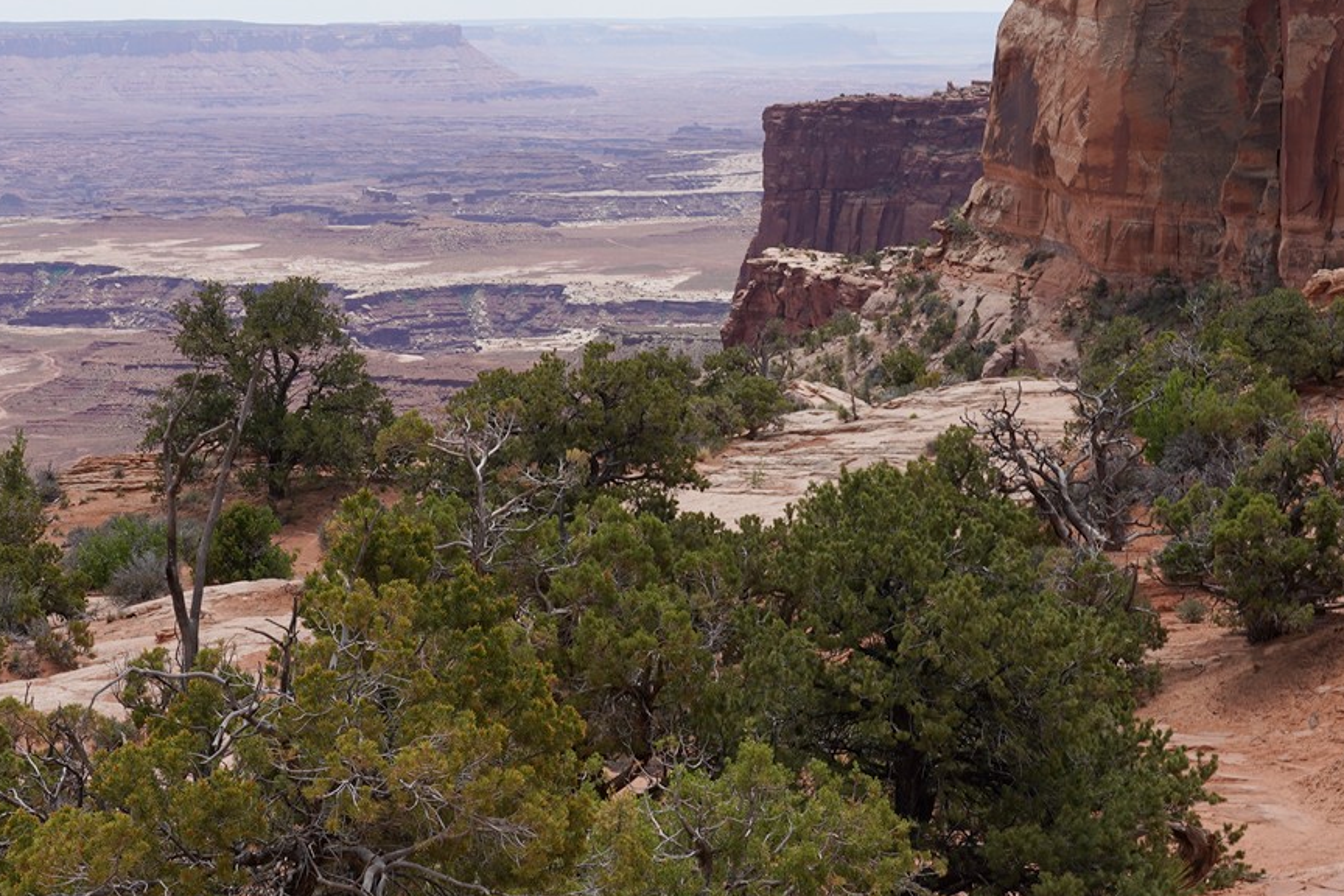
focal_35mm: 81
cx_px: 628
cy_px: 479
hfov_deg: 25.1
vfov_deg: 16.9
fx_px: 3024
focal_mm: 35
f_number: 14
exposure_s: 1/100
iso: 100
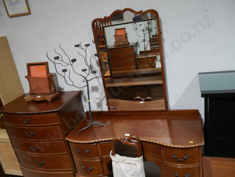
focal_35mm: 30
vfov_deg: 46.8
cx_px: 118
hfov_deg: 59.9
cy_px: 88
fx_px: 204
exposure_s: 1/60
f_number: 3.6
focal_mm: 15
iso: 320
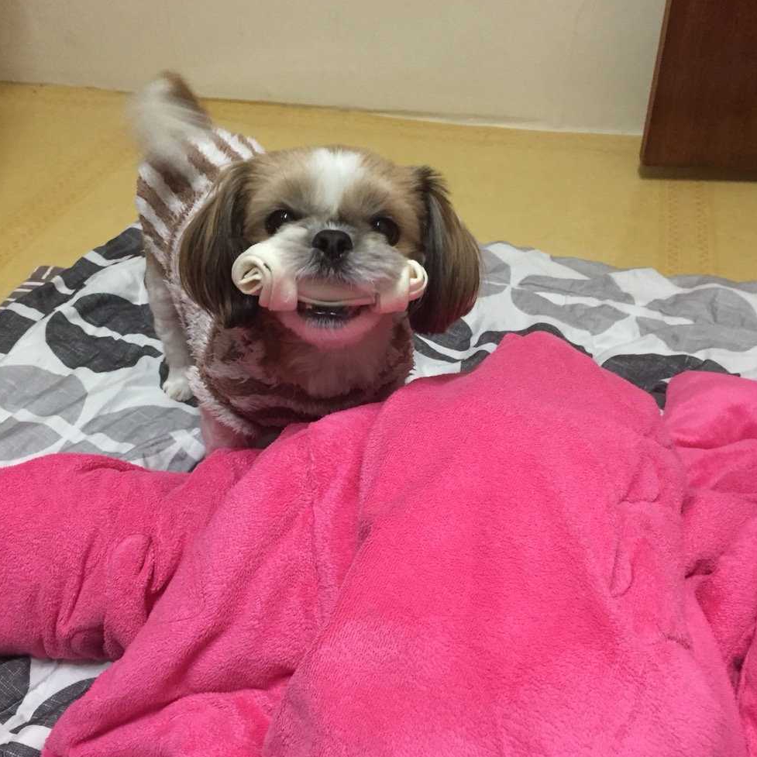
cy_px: 435
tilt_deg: -39.2
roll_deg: +0.3
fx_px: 866
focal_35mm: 35
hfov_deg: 47.2
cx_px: 383
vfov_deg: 47.1
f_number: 2.2
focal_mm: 4.15
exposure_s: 1/15
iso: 250
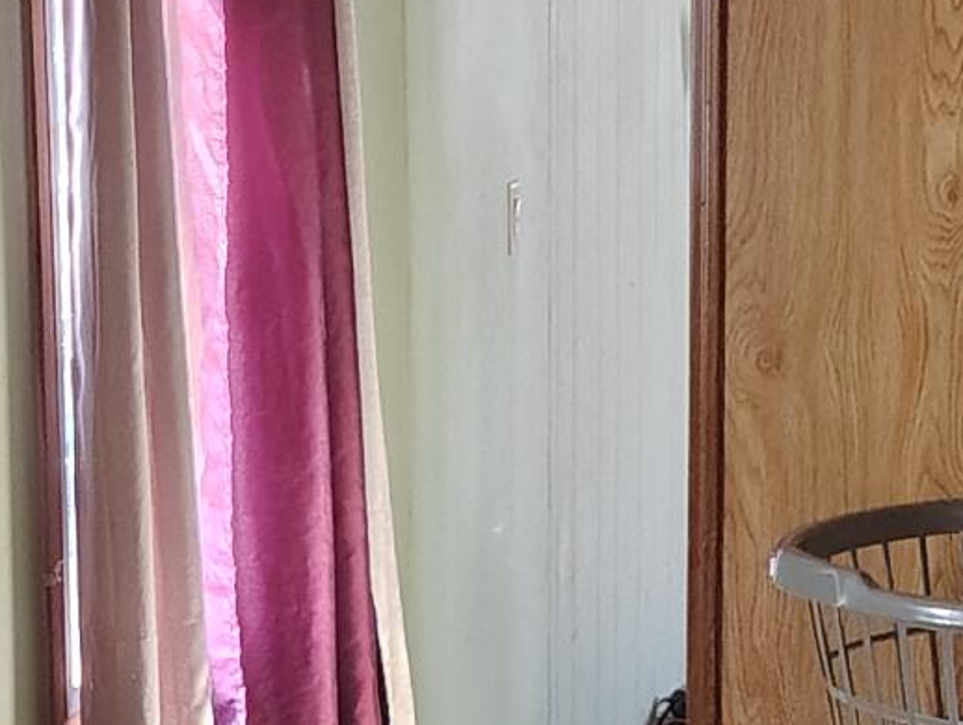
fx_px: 3872
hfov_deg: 13.9
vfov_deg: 10.5
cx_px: -45
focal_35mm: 139
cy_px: 883
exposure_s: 1/60
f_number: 1.8
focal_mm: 5.56
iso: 1941
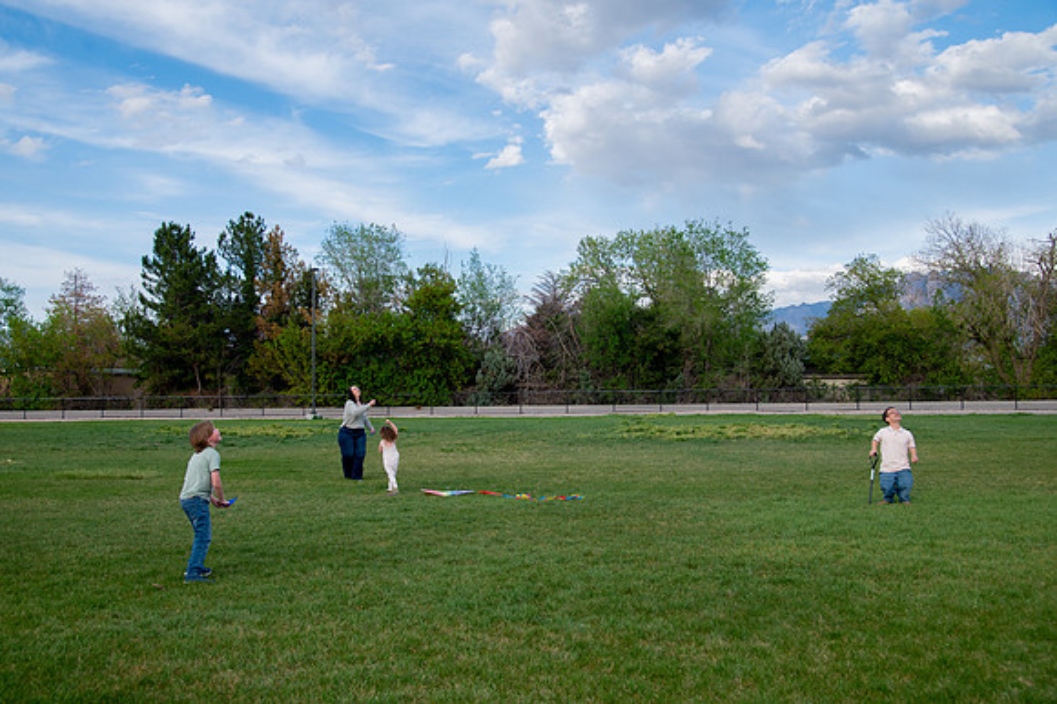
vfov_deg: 36.2
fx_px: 1075
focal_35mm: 37
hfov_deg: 52.3
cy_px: 352
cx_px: 507
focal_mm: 34
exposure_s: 1/800
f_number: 5
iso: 200
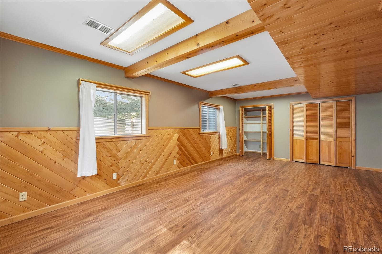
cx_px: 191
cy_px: 127
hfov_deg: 100.4
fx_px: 159
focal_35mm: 15
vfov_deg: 77.3
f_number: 8
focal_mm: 10
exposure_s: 1/4
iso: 800
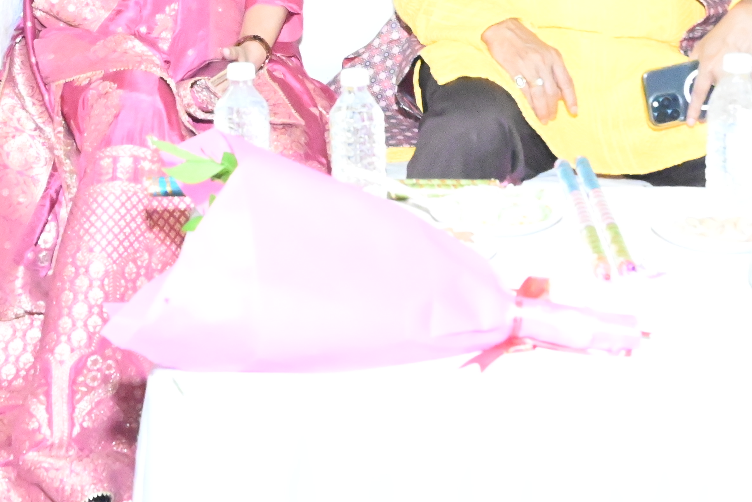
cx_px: 167
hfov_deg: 20.4
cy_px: -79
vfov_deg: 13.5
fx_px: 2068
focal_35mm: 99
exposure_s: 1/125
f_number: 7.1
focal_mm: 28
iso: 25600
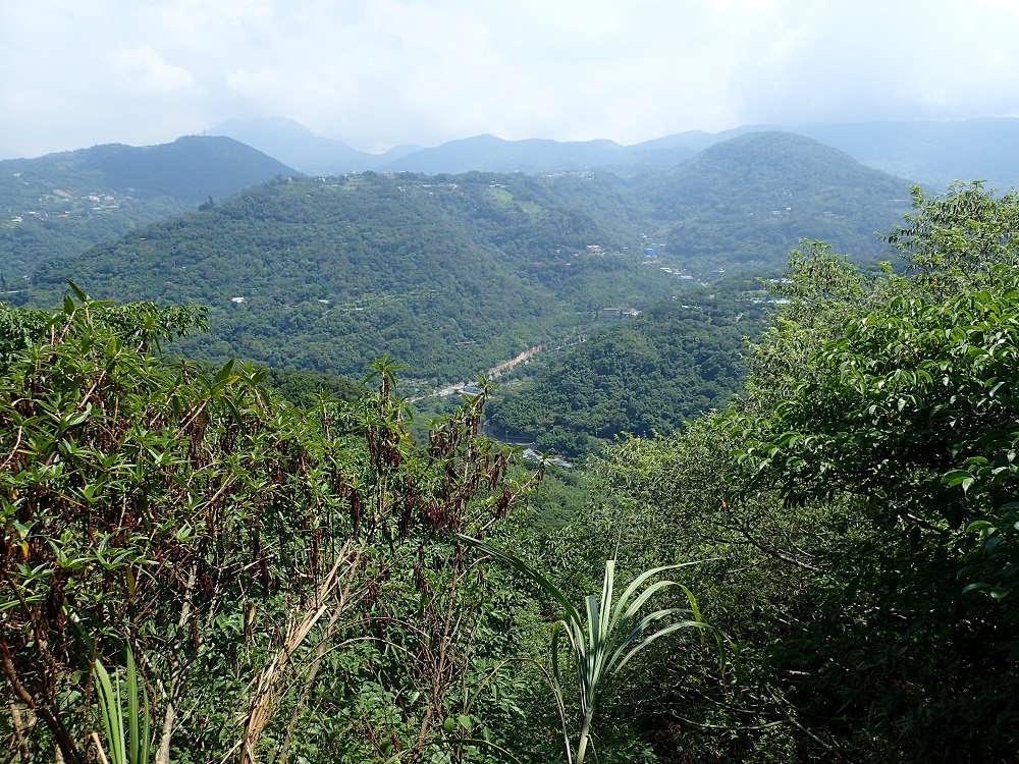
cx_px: 510
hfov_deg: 69.4
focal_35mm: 25
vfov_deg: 54.9
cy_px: 382
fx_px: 736
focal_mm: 4.5
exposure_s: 1/160
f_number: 8
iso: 100
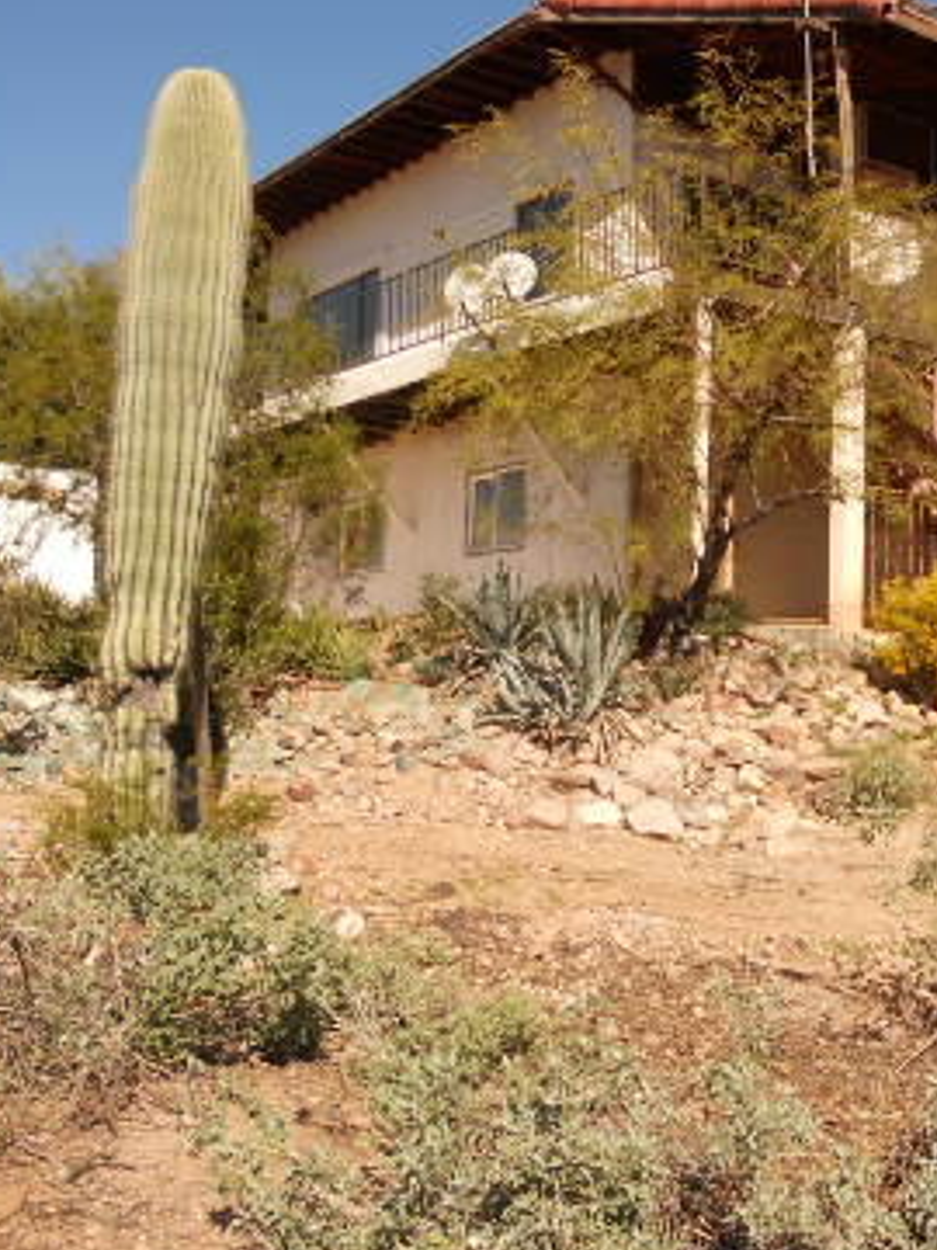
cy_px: 573
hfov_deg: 29.7
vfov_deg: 39.6
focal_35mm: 48
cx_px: 729
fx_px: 1732
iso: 80
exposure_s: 1/1000
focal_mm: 4.9
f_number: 3.2
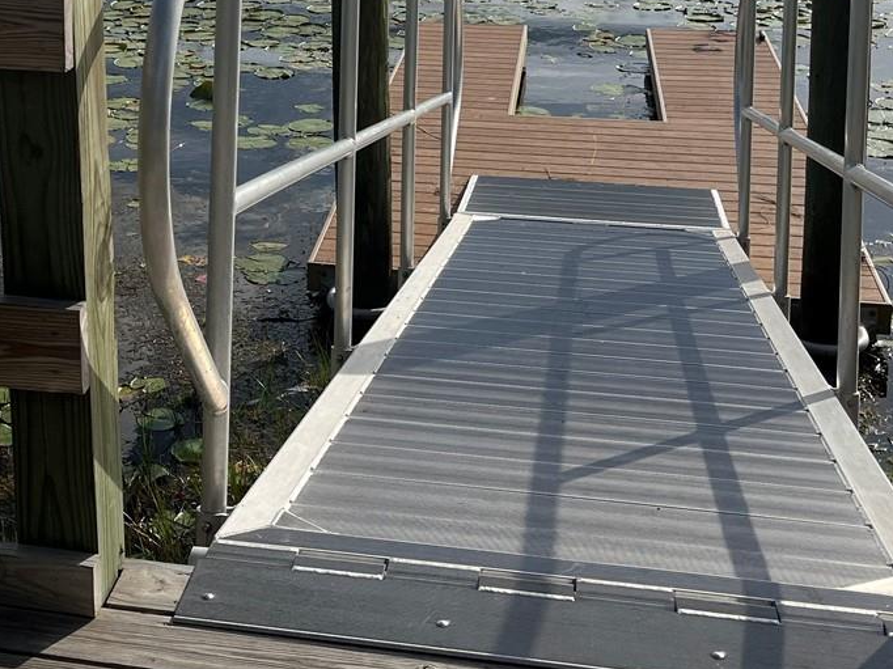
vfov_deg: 22.9
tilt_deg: -11.8
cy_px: -27
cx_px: 206
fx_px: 1573
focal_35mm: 61
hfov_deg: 31.1
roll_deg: +1.7
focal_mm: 5.1
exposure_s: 1/6494
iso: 50
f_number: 1.6
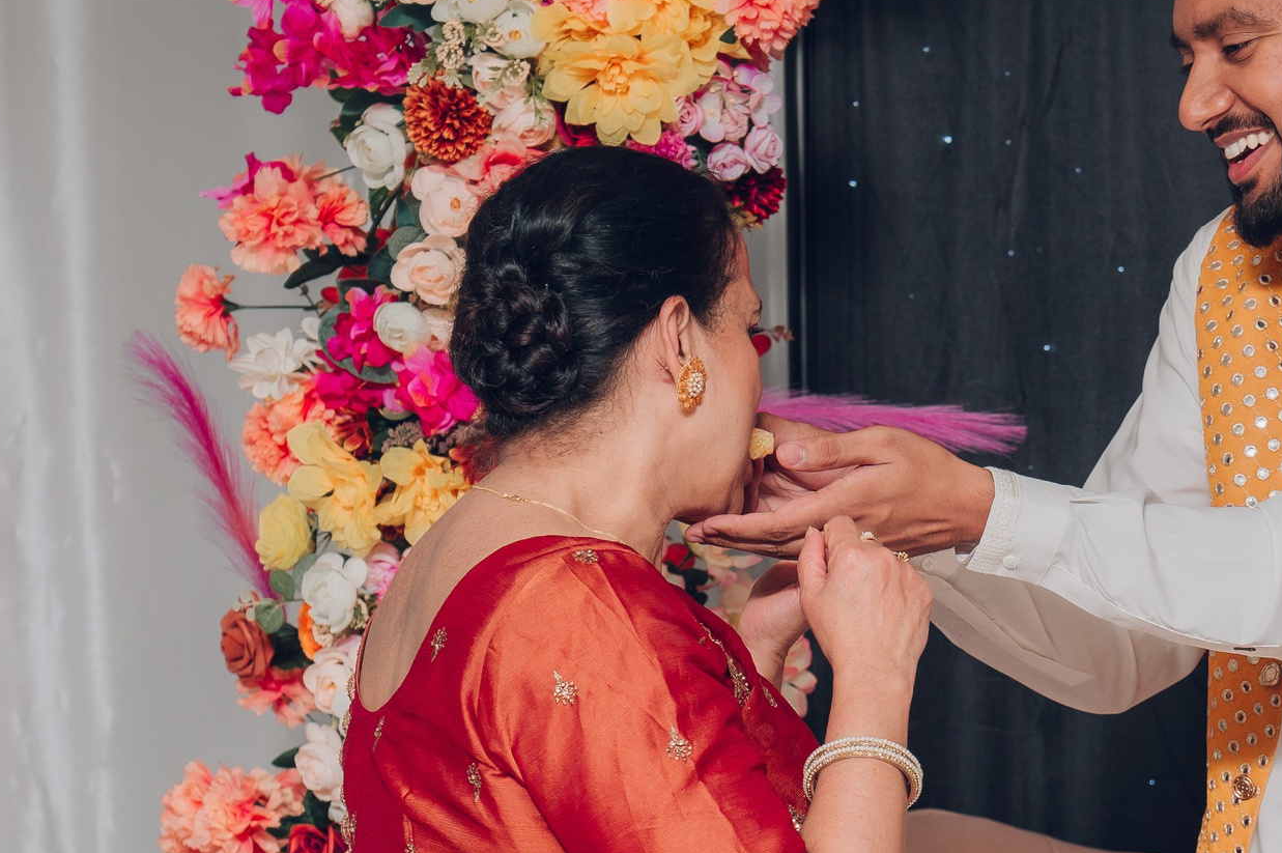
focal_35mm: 141
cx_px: 1145
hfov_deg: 14.4
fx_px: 5018
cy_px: 827
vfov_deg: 9.7
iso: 500
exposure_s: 1/250
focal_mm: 56
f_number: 4.5
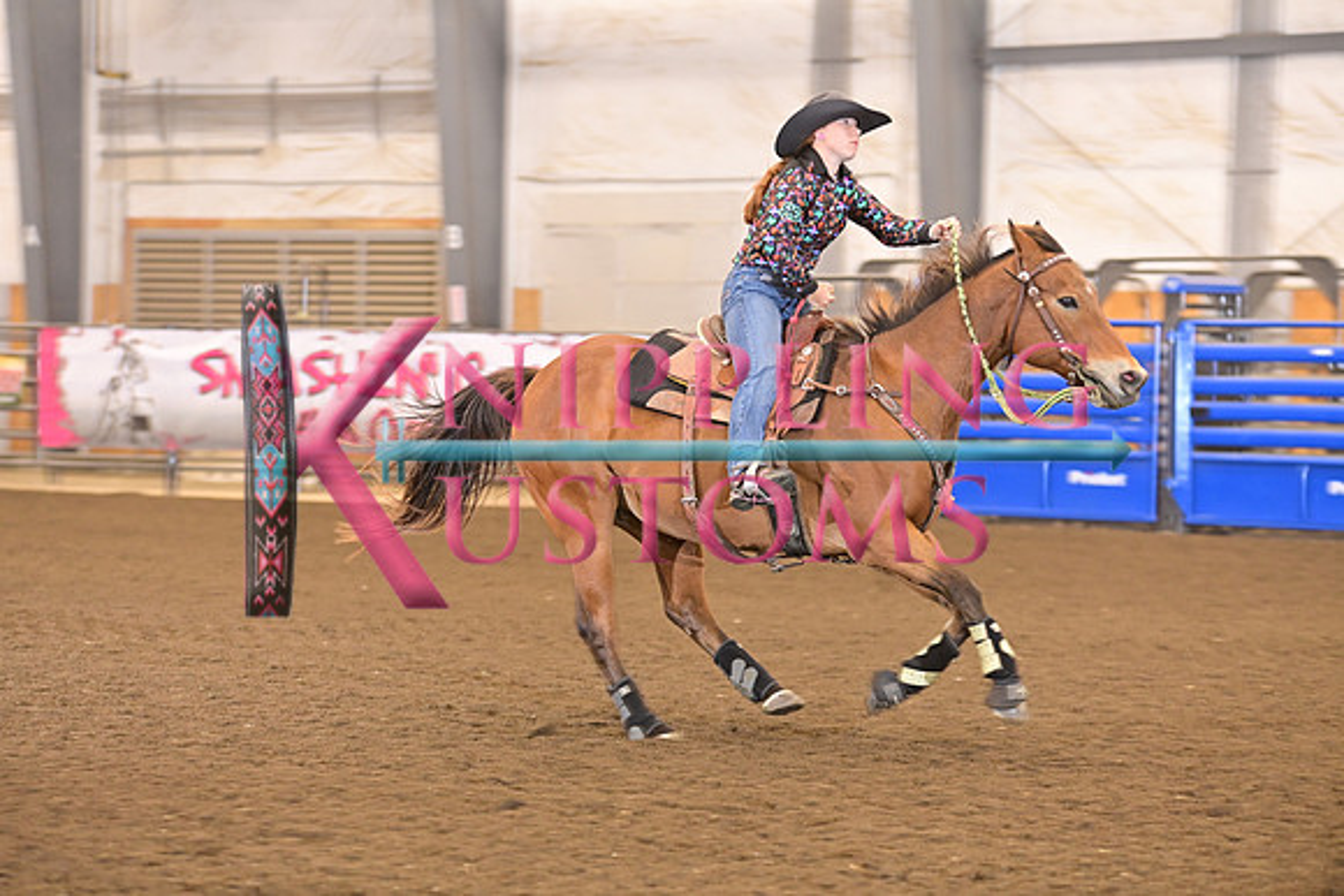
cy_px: 448
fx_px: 5228
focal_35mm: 140
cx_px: 672
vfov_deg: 9.8
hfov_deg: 14.7
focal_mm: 140
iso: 2500
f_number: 3.5
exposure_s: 1/250
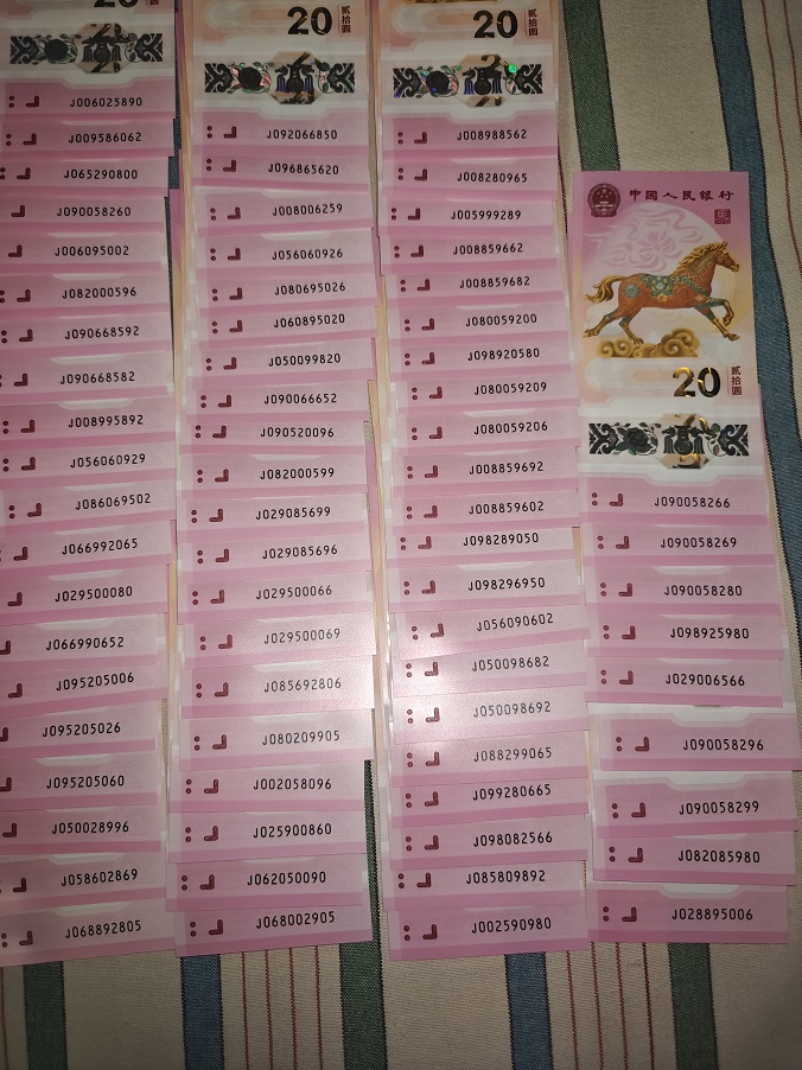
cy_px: 535
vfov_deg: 73.9
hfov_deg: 58.9
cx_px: 401
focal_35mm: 23
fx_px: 711
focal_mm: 6.06
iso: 640
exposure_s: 1/85
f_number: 1.6
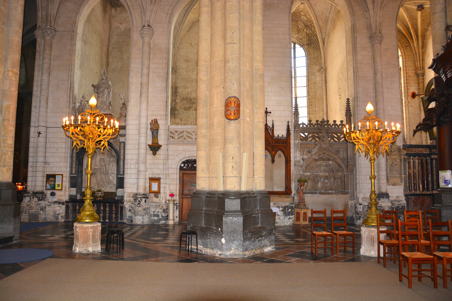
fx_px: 339
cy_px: 150
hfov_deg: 67.4
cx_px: 226
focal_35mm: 27
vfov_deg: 47.9
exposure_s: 1/100
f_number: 3.5
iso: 400
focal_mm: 18
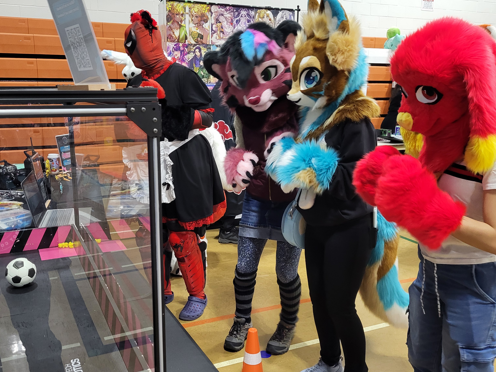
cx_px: 227
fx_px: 487
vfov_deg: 41.8
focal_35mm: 34
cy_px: 186
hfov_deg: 53.9
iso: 320
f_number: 1.8
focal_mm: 5.4
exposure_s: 1/40
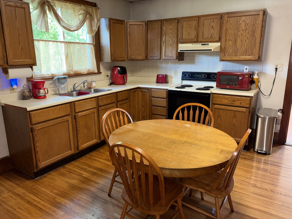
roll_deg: +1.4
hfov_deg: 67.3
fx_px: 219
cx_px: 146
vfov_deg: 53.1
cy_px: 110
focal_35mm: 26
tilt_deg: -13.0
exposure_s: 1/15
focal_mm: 5.96
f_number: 1.6
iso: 80
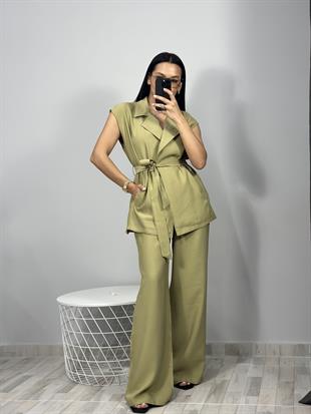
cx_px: 156
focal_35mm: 48
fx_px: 575
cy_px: 207
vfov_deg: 39.6
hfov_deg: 30.3
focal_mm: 6.86
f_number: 1.78
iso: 100
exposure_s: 1/100
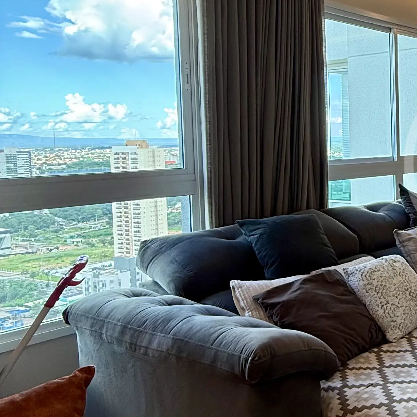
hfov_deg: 33.7
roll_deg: +1.1
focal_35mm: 40
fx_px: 545
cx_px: 503
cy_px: 163
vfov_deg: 41.6
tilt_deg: -1.2
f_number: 2.2
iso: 125
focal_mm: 2.22
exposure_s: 1/99
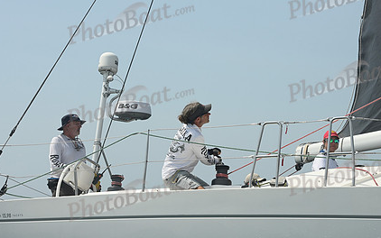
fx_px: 1018
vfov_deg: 13.4
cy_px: 138
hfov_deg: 21.2
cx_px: 242
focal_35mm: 98
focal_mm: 70
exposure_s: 1/1250
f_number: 9
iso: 320
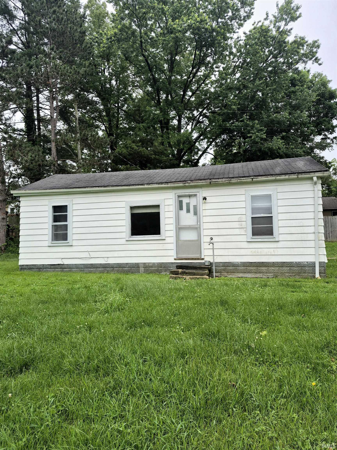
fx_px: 299
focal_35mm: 23
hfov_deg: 58.9
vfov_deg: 73.9
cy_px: 225
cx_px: 168
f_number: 1.8
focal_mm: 5.4
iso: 25
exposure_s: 1/909
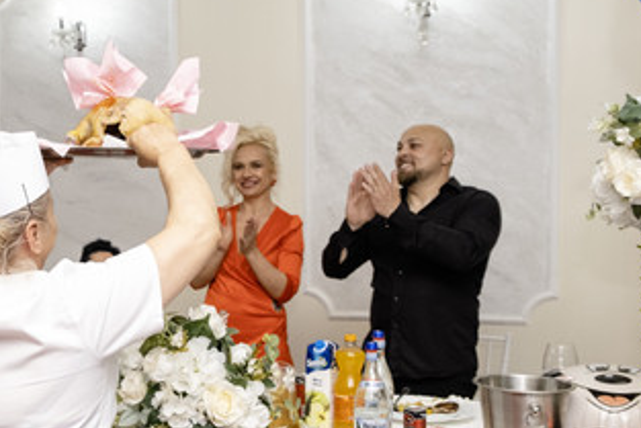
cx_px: 80
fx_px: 873
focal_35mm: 49
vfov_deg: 27.5
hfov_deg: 38.0
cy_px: 243
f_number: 2.8
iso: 1000
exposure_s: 1/160
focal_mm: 16
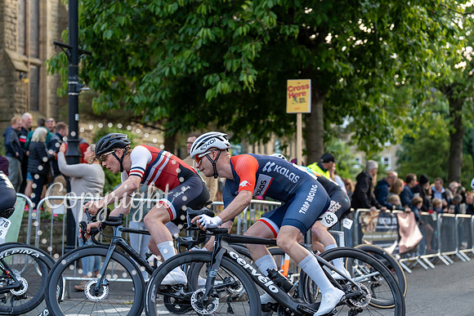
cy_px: 158
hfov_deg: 28.8
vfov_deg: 19.5
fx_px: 922
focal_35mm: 70
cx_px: 237
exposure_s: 1/800
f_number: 2.8
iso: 1000
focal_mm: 70
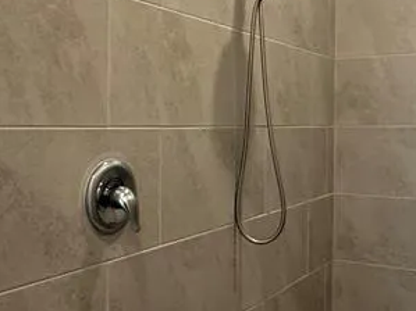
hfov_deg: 39.7
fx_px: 577
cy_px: 135
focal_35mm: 48
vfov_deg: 30.2
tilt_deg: -1.8
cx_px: 221
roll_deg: -0.3
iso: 320
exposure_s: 1/120
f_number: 2.2
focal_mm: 2.22
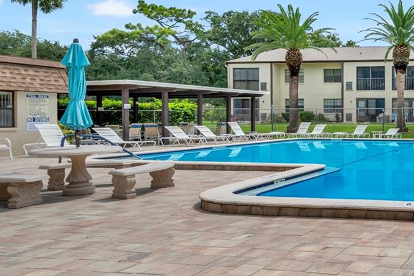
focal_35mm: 33
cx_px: 484
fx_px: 380
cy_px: 122
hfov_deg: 41.4
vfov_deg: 39.9
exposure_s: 1/2000
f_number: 7.1
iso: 250
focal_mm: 14
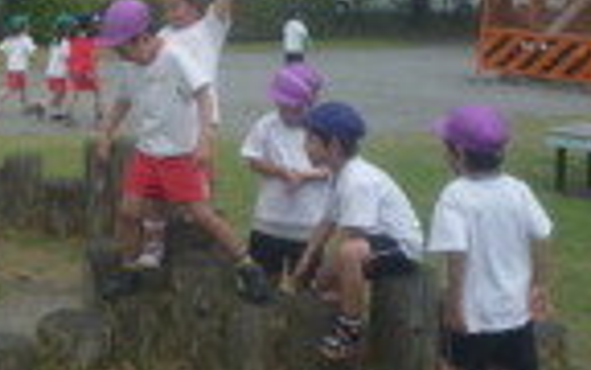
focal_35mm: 72
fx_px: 1160
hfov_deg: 28.1
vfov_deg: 17.6
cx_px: 131
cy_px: -12
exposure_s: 1/800
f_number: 3.3
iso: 80
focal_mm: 4.9
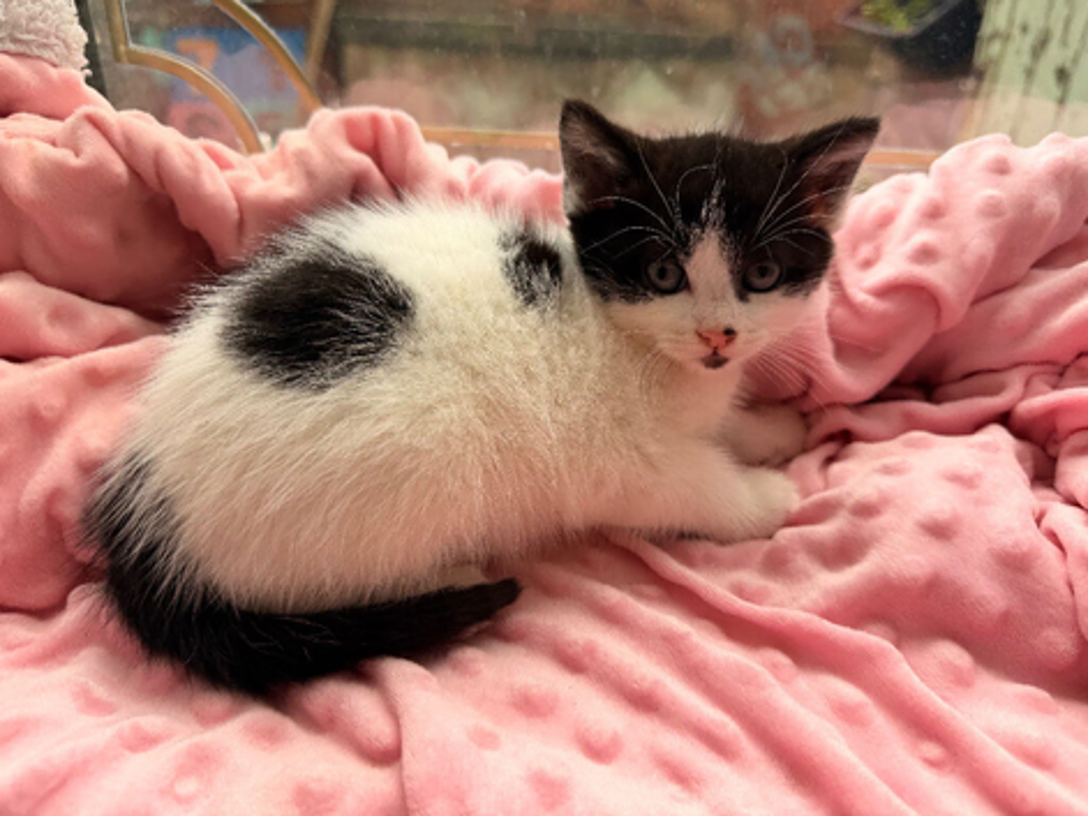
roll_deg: -1.2
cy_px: 408
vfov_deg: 56.8
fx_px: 754
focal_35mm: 24
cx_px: 544
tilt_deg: -31.6
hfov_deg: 71.6
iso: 80
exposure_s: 1/637
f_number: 1.78
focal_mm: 6.76
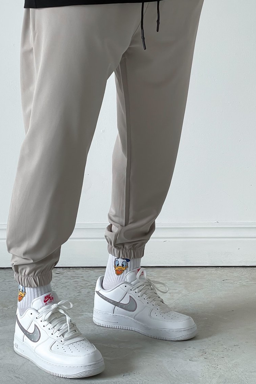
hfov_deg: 17.7
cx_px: 116
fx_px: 822
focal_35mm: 77
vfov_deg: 26.2
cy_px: 139
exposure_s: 1/120
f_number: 2
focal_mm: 6
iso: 80
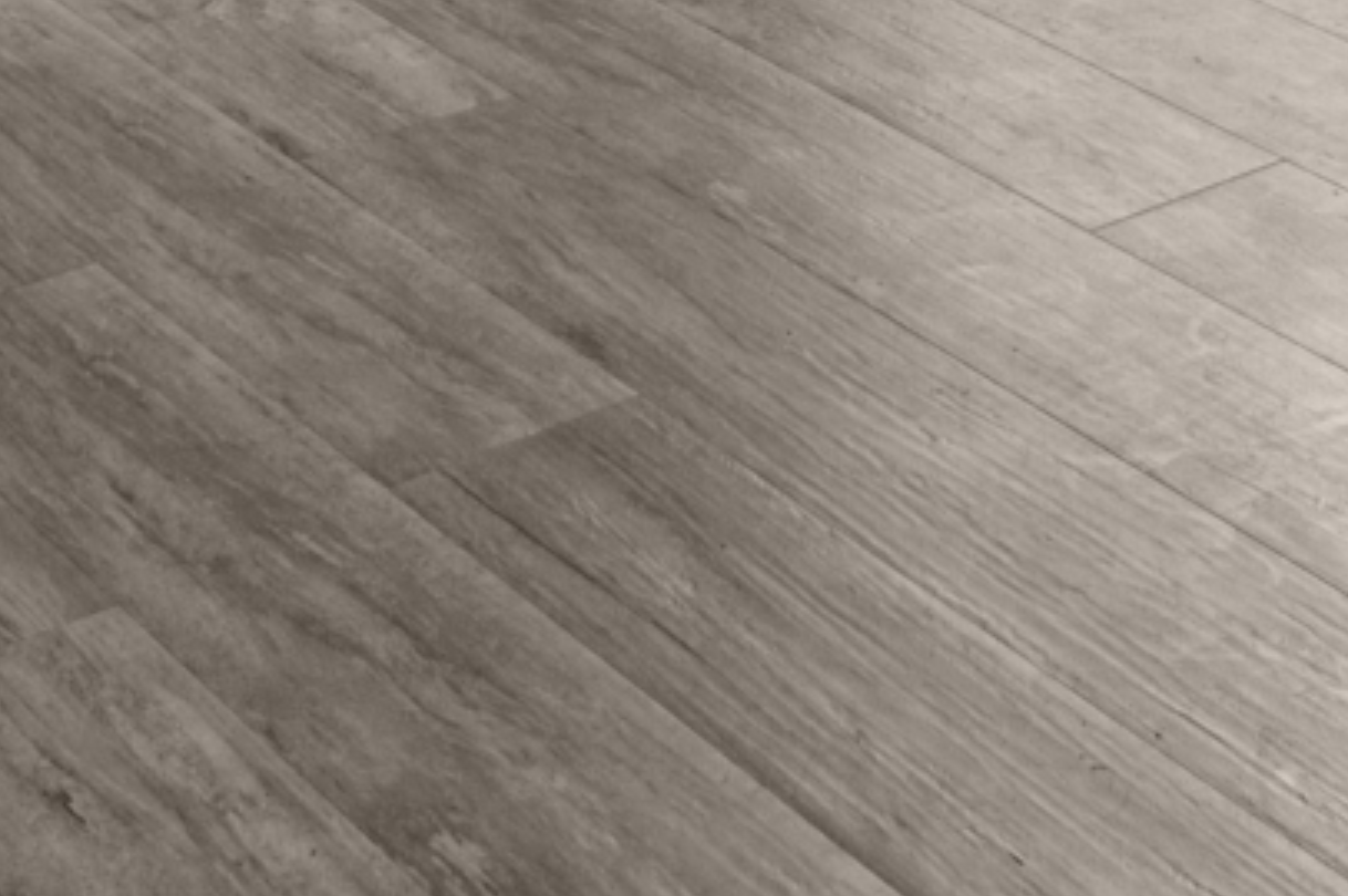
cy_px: -1535
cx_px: 820
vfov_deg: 10.7
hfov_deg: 20.2
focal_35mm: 101
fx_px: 3779
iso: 800
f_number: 8
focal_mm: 16
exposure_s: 1/15
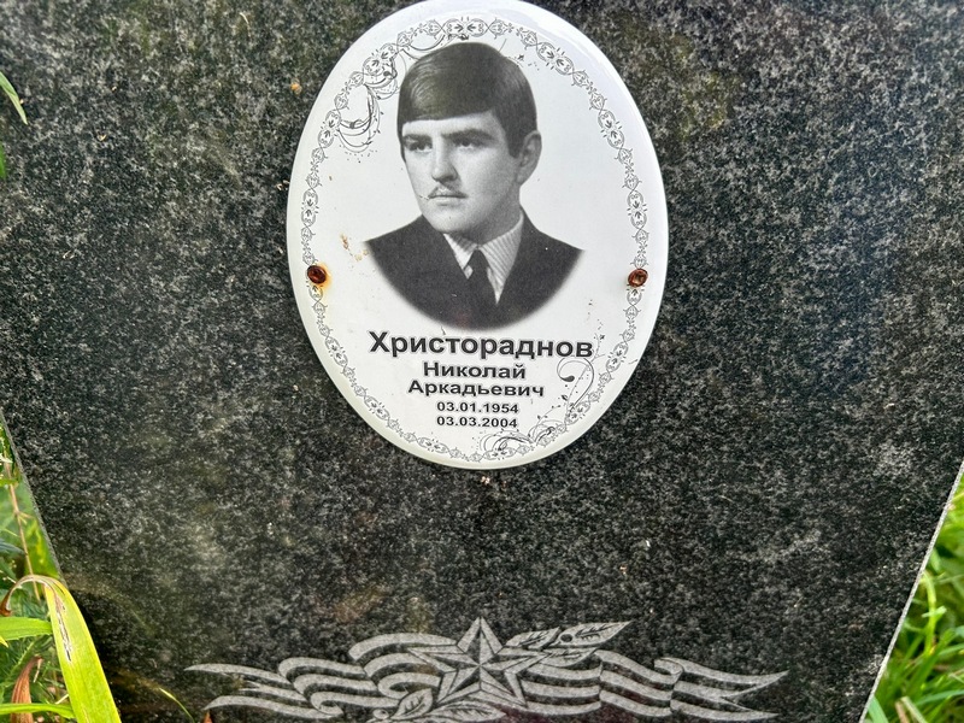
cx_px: 482
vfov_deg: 53.1
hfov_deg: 67.3
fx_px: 724
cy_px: 362
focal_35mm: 26
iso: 50
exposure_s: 1/547
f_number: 1.5
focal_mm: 5.7
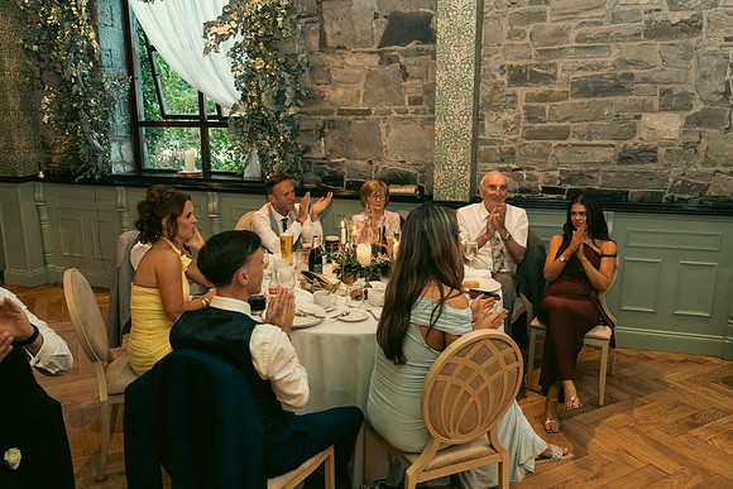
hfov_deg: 65.5
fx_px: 570
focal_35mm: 28
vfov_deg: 46.4
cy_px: 244
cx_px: 366
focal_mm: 28
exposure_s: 1/160
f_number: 3.5
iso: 2500
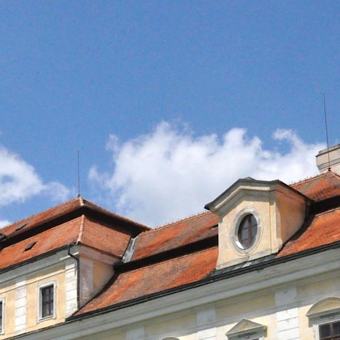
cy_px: 322
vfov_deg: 19.7
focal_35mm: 86
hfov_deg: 20.0
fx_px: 956
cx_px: 69
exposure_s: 1/1600
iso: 2500
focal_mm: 20
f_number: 20
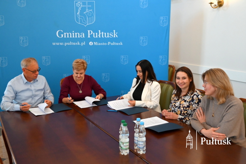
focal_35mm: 36
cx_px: 123
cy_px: 82
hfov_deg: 53.1
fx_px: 246
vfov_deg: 36.9
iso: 1400
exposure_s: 1/125
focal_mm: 36
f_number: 4.8
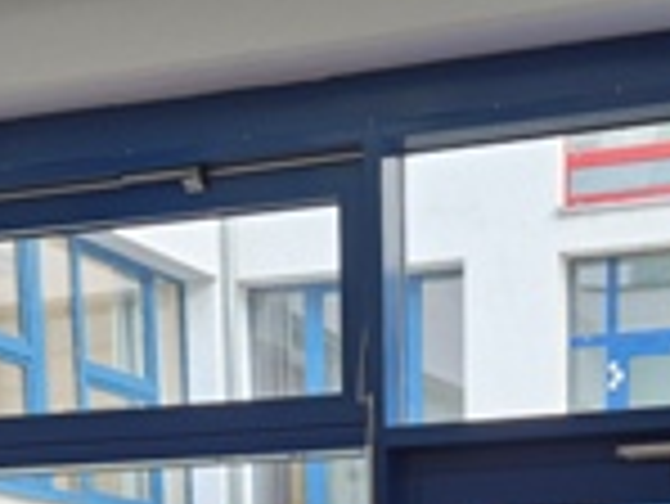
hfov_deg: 19.8
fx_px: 1918
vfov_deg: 12.7
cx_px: 450
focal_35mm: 99
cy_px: 1076
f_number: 1.8
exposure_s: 1/100
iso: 100
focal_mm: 5.4
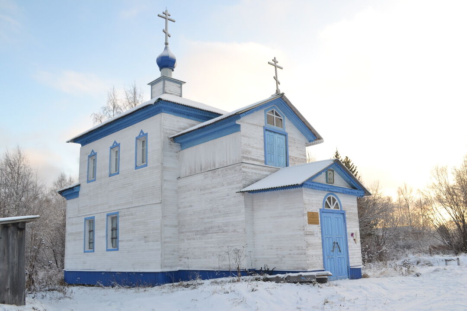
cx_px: 234
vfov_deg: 39.9
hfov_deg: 57.2
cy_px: 156
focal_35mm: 33
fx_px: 428
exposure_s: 1/60
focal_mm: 22
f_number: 5.6
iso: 100
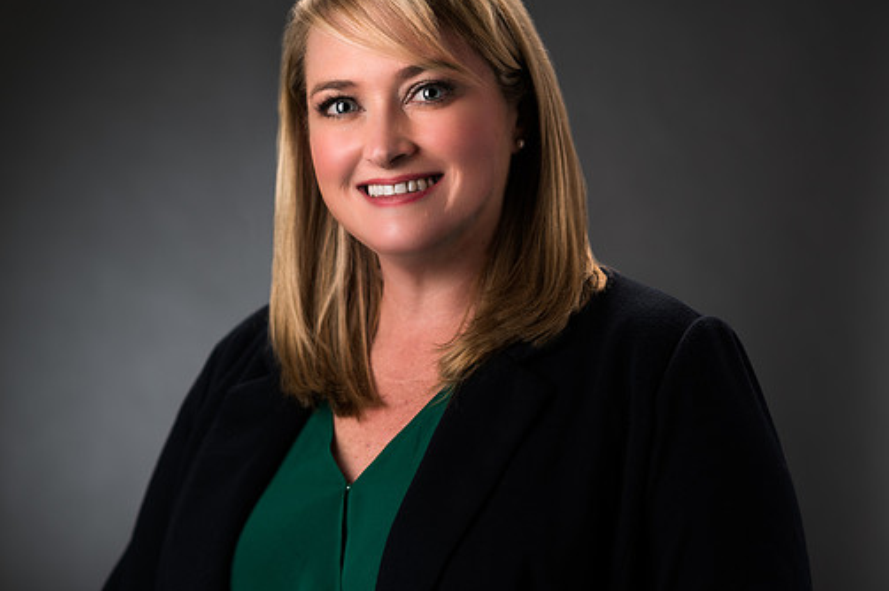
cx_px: 557
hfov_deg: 15.6
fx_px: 3233
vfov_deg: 10.4
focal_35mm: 131
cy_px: 216
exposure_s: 1/250
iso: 64
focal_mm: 85
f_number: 2.8
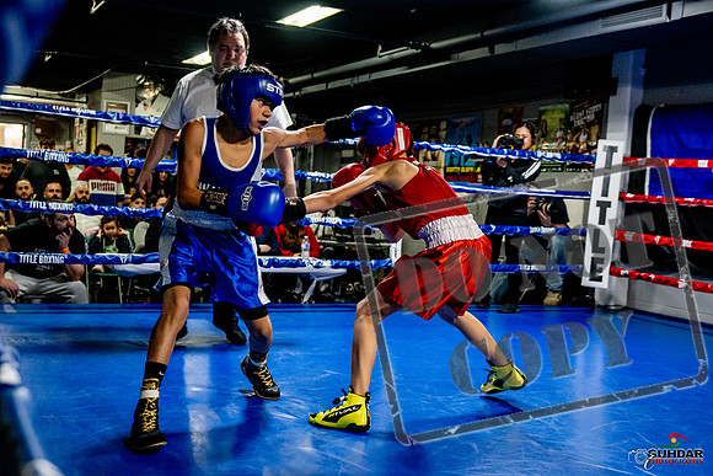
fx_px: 891
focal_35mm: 45
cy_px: 238
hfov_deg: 43.6
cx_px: 356
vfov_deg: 29.9
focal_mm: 30
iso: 5000
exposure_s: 1/1000
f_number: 2.8
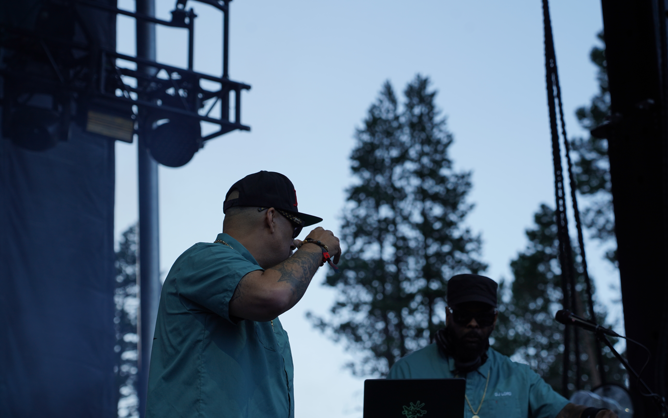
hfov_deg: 18.0
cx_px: 340
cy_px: 238
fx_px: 2112
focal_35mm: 116
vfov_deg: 11.3
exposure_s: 1/250
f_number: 5.6
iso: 100
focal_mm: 105
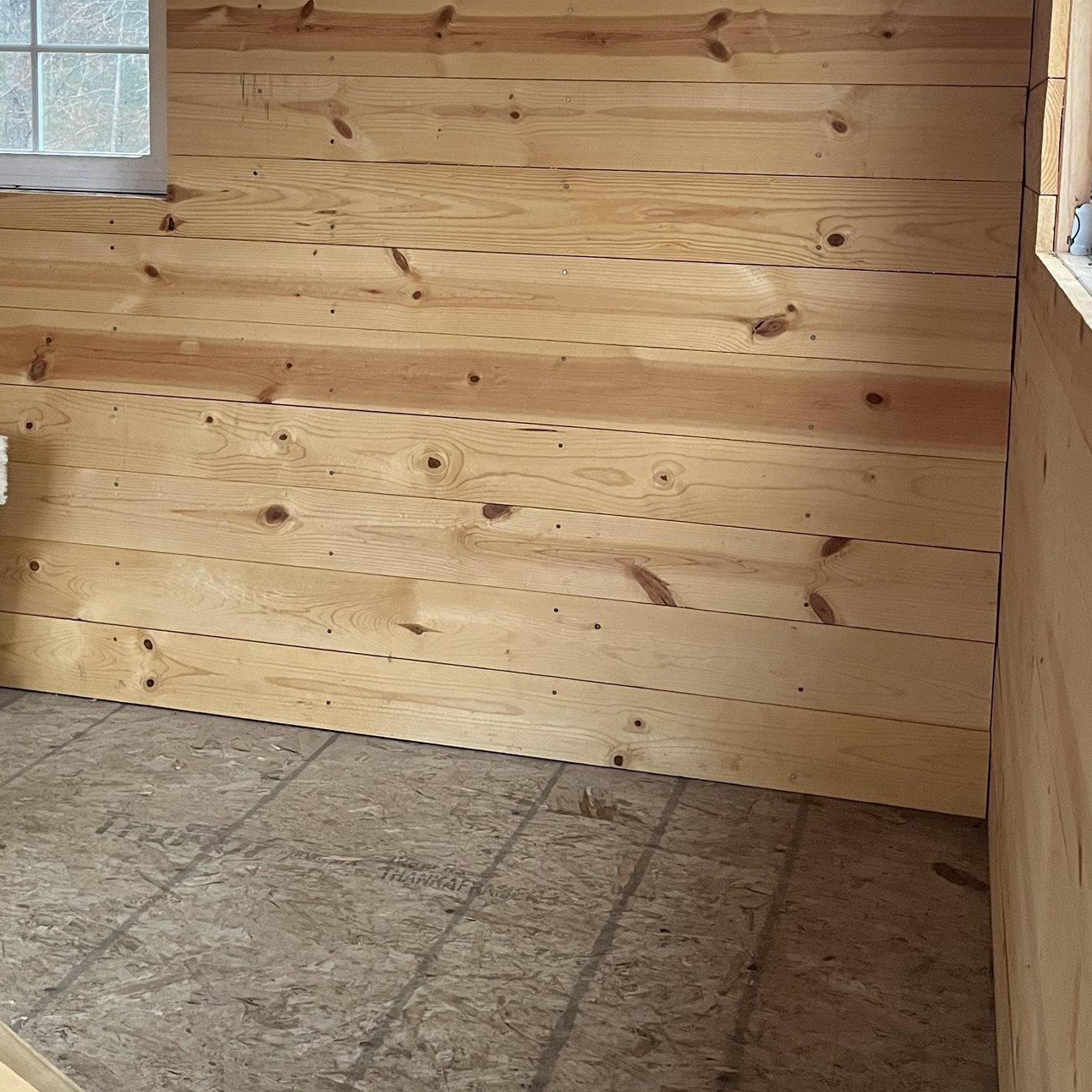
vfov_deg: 39.9
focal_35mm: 41
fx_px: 1463
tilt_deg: -6.5
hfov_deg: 40.9
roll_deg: -2.1
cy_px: 290
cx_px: 579
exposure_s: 1/60
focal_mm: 5.1
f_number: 1.6
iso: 500
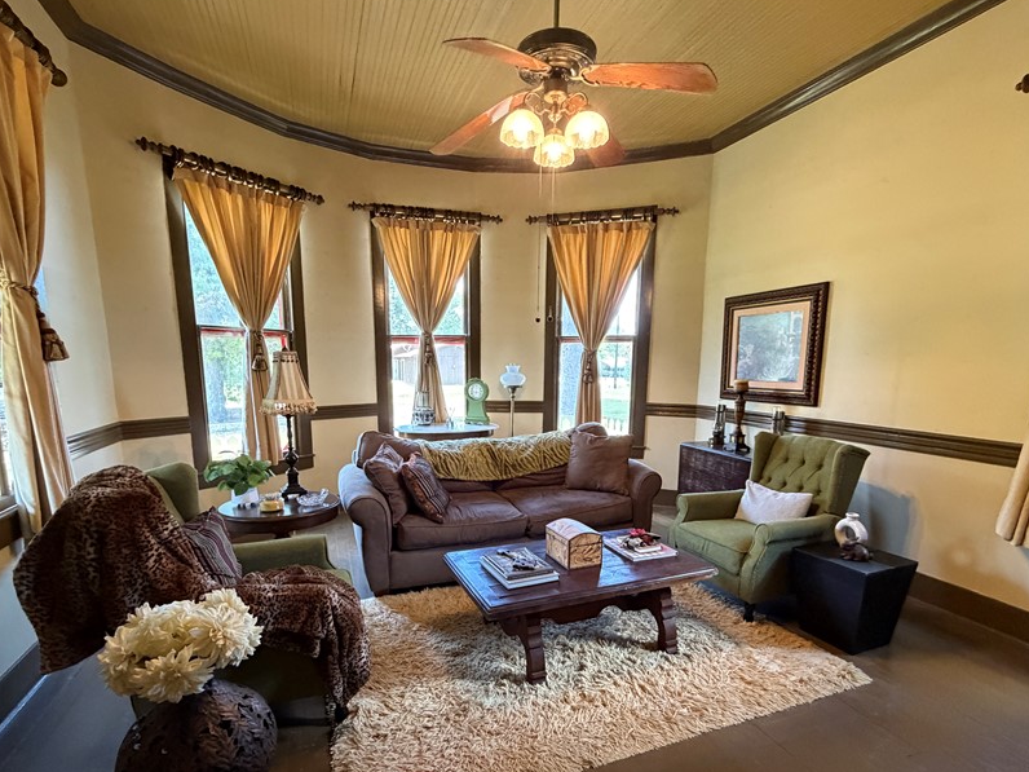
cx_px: 517
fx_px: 535
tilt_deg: -10.1
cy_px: 456
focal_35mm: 18
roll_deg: -1.2
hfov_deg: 87.8
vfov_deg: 71.0
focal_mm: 2.22
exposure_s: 1/60
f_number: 2.2
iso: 640
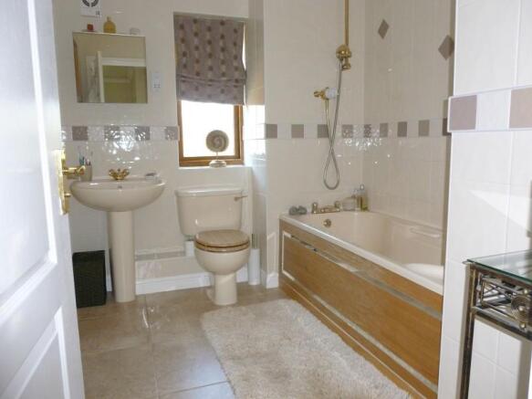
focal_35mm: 25
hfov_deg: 69.4
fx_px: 384
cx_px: 266
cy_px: 200
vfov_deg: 54.9
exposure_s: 1/60
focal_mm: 4.5
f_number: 3.1
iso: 250
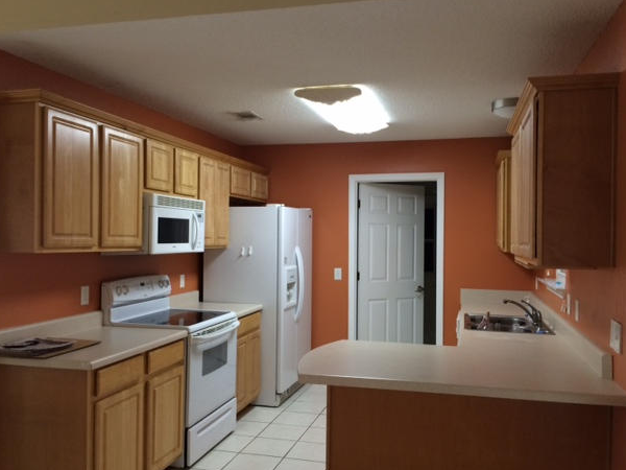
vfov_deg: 44.2
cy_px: 239
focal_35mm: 32
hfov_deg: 56.8
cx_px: 322
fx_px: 579
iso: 80
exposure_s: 1/33
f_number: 2.2
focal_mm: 4.12
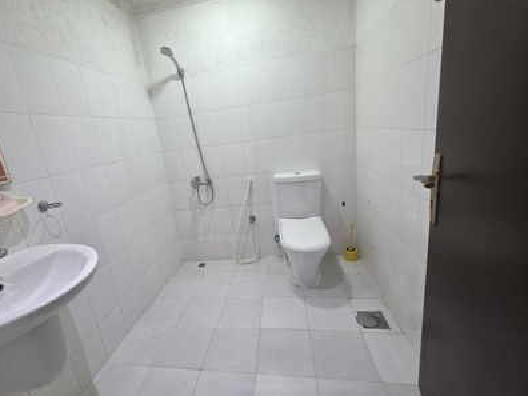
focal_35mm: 15
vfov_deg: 81.7
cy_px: 194
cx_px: 235
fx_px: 229
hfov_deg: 97.8
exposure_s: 1/100
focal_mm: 2.2
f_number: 1.9
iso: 160
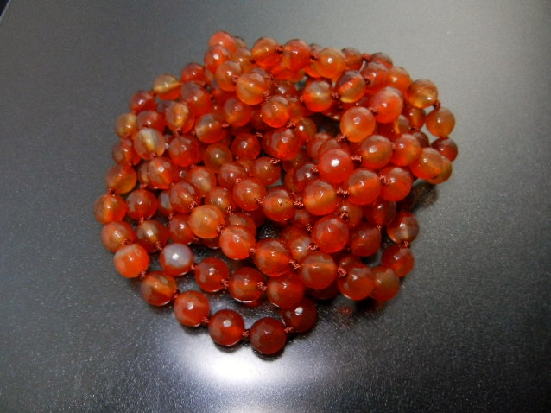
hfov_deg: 60.0
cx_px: 276
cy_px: 206
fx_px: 477
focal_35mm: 30
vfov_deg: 46.8
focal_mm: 5.4
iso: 800
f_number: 7
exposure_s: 1/30
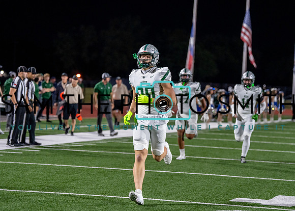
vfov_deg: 11.4
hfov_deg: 16.0
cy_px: 103
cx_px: 145
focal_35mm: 125
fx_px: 1050
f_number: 2.8
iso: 3200
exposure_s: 1/1000
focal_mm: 113
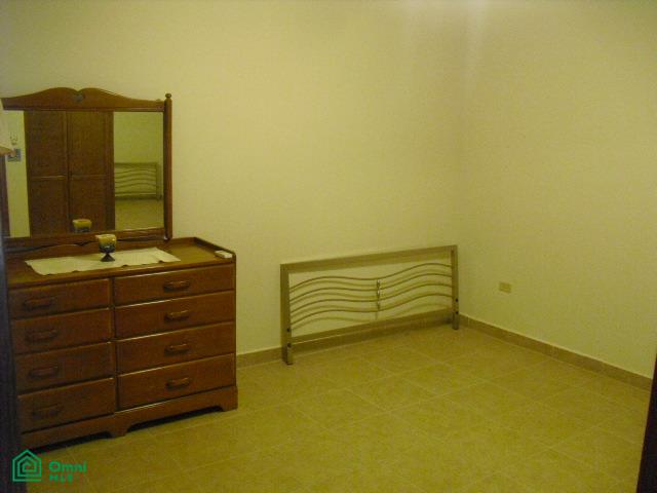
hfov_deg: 51.4
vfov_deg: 39.7
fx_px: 683
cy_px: 246
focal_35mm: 36
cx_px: 328
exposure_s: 1/125
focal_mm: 6.3
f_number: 3.1
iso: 800
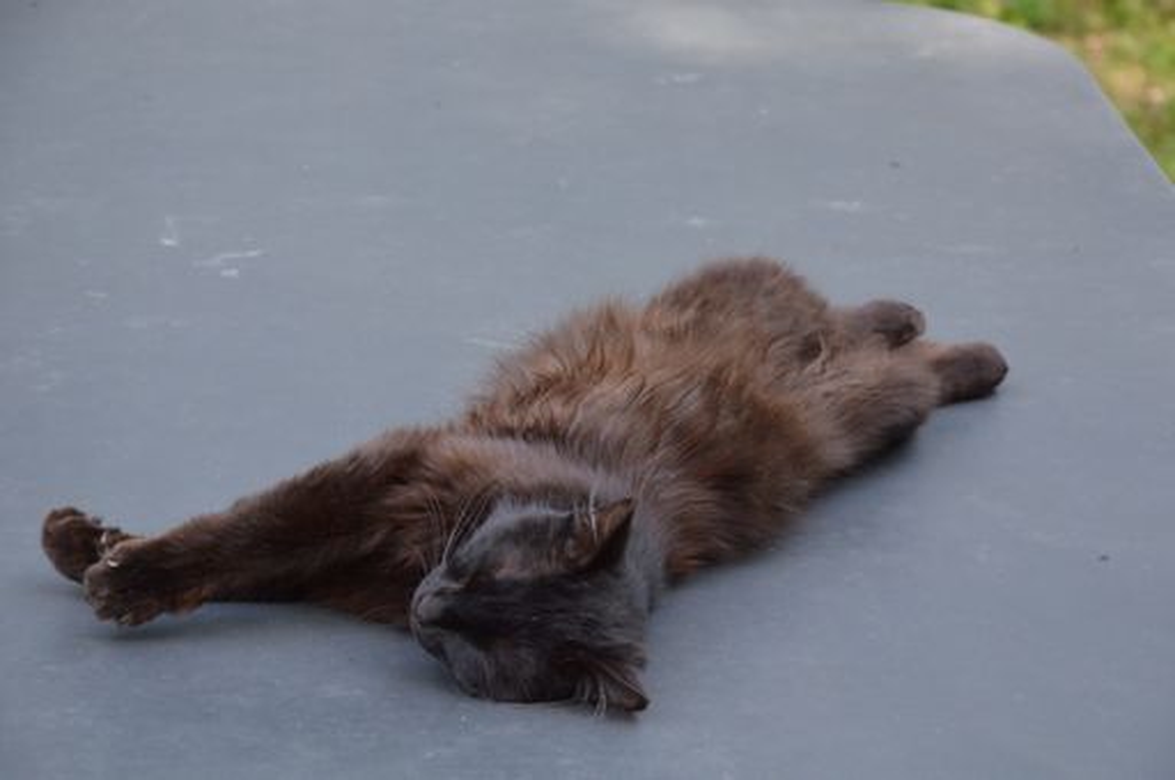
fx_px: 4498
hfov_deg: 14.9
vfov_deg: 9.9
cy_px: 390
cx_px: 588
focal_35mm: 138
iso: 900
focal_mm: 92
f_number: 5.6
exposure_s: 1/160
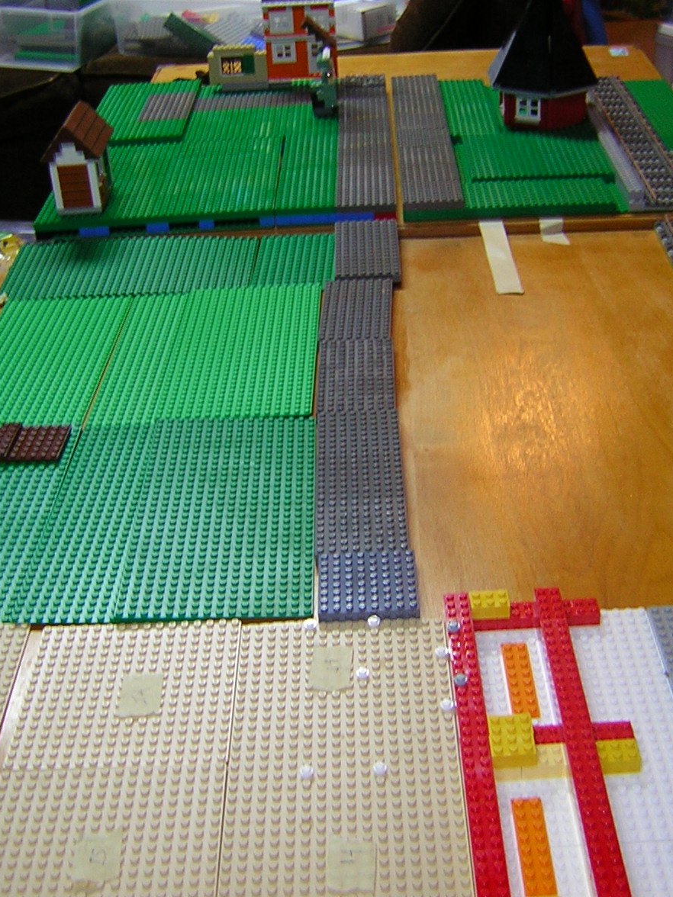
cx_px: 389
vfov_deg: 38.9
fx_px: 1270
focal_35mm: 49
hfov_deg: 29.6
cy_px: 445
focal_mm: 4.7
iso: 50
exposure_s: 1/6.1
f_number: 2.6
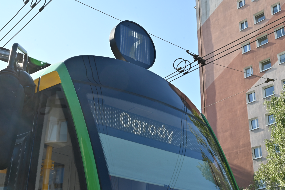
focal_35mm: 50
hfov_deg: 39.6
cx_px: 142
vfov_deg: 27.0
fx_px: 396
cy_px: 95
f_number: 11
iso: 100
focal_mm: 50
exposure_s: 1/80
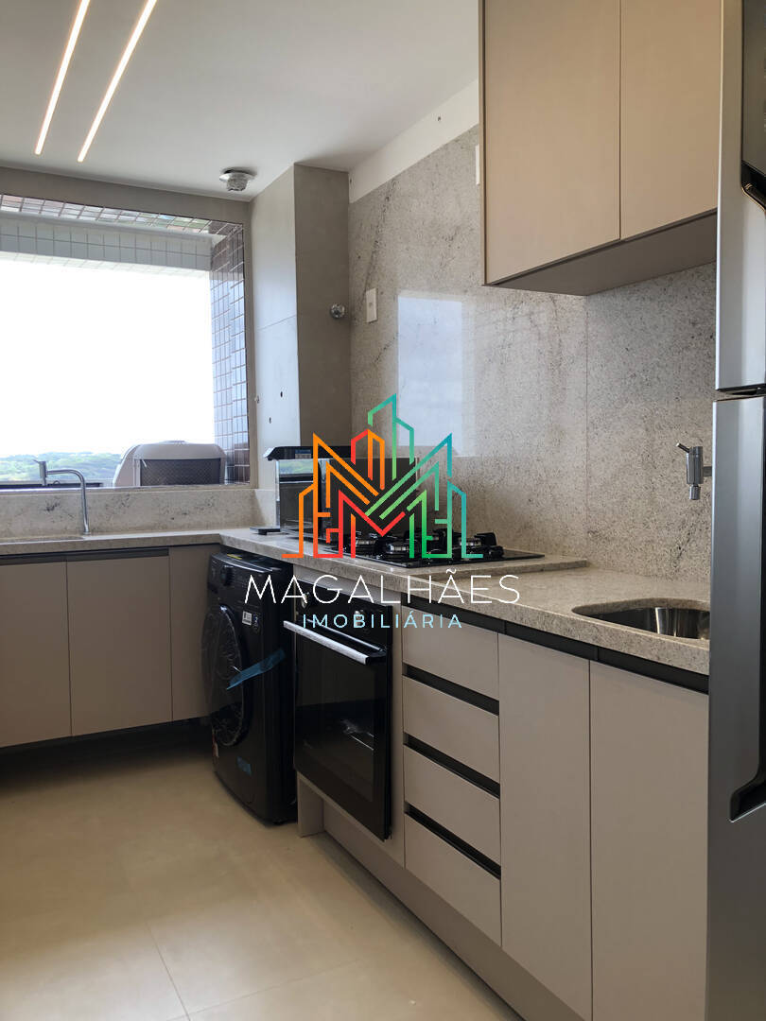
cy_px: 510
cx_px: 383
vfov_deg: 63.4
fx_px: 826
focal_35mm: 28
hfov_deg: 49.7
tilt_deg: -2.5
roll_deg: +0.5
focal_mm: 3.99
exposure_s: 1/120
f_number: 1.8
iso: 32
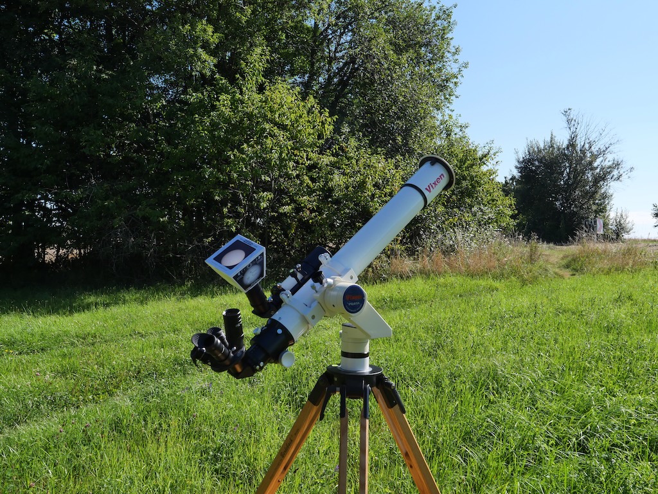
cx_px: 329
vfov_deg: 46.8
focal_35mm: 30
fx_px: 570
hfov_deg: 60.0
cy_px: 247
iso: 200
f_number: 7.1
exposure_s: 1/500
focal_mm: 15
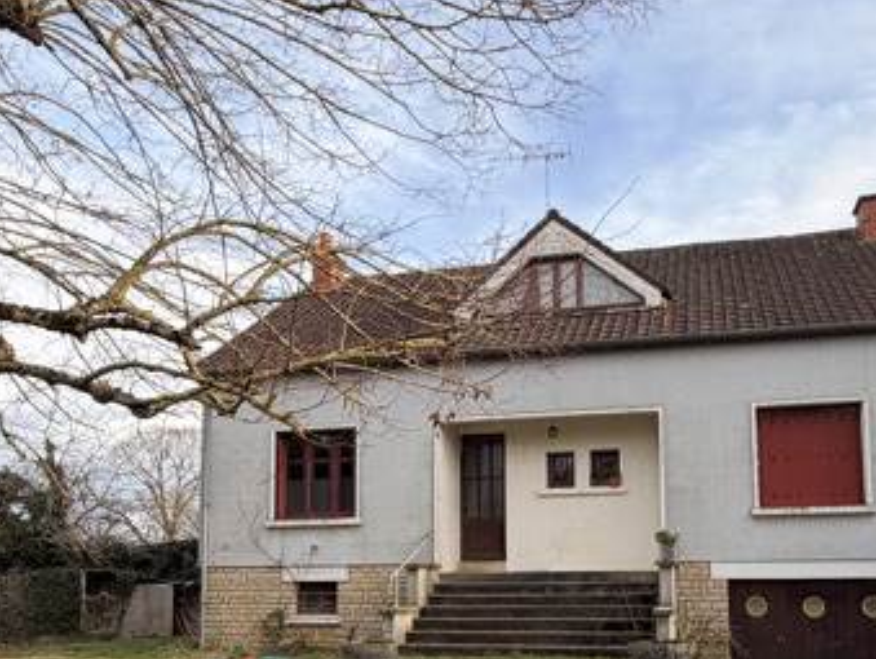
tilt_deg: +5.5
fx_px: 836
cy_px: 496
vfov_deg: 41.7
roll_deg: +1.7
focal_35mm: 33
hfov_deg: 54.9
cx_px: 525
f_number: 2.2
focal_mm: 2.22
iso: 40
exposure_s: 1/559
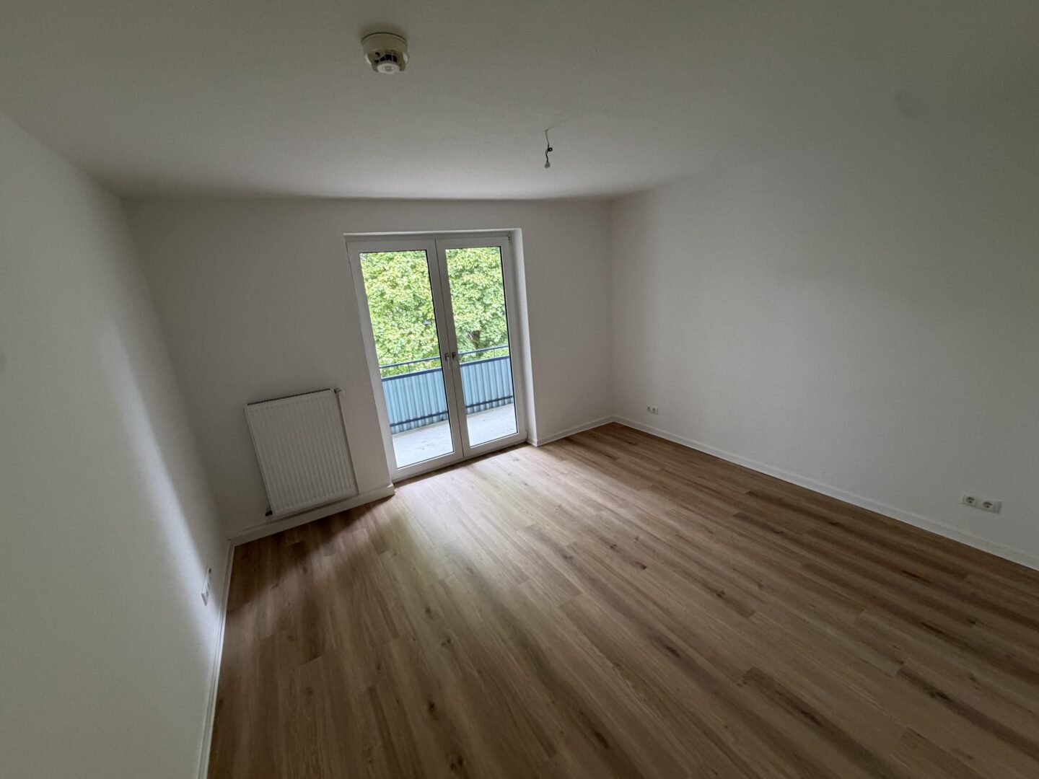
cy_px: 390
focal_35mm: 14
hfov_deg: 102.1
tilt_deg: -15.6
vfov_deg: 85.7
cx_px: 520
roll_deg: +5.1
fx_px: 420
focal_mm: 2.22
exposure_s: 1/74
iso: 320
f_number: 2.2
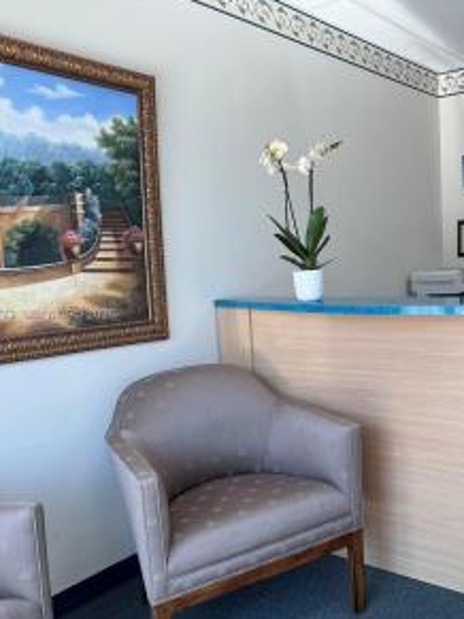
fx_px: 590
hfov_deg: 41.0
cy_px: 315
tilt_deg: -6.6
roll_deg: +2.7
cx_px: 375
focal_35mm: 33
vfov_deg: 55.4
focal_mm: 6.76
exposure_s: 1/209
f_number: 1.78
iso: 64
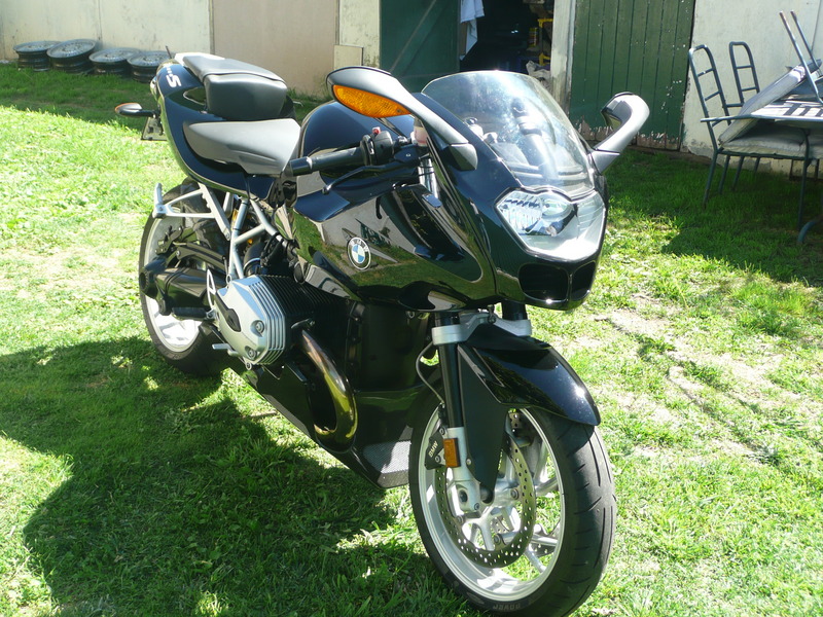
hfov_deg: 43.9
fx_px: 1022
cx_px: 412
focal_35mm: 43
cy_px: 308
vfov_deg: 33.6
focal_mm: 7
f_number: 4
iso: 100
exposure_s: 1/125
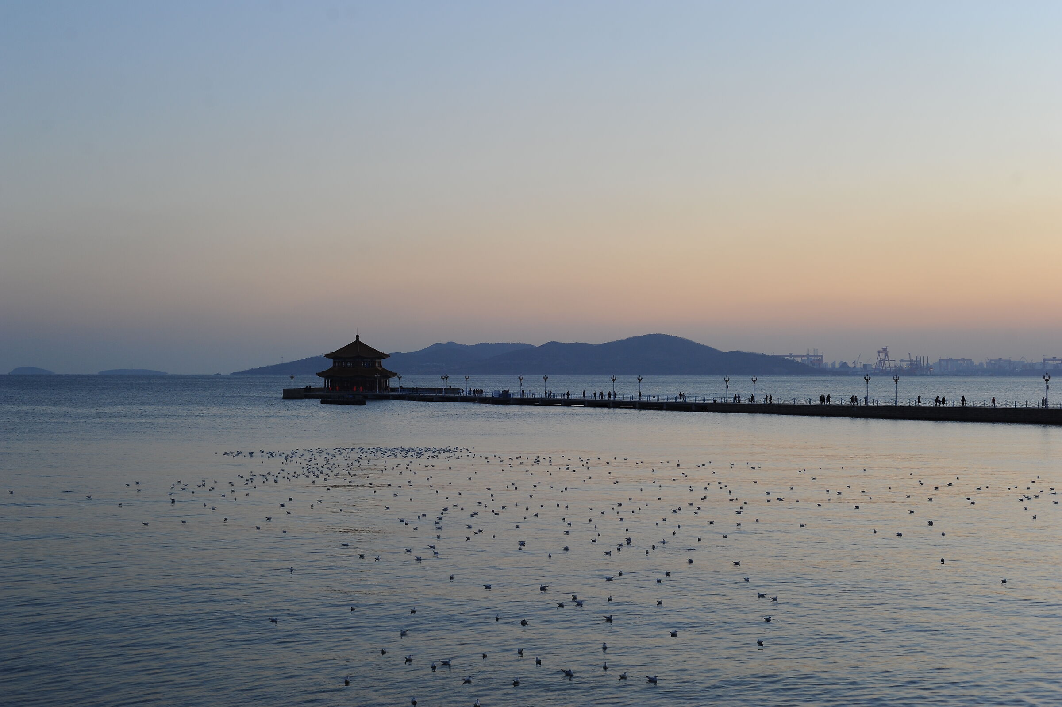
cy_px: 354
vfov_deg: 27.0
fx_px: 1474
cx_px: 531
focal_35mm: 50
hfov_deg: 39.6
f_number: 5.6
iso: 400
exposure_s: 1/250
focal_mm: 50
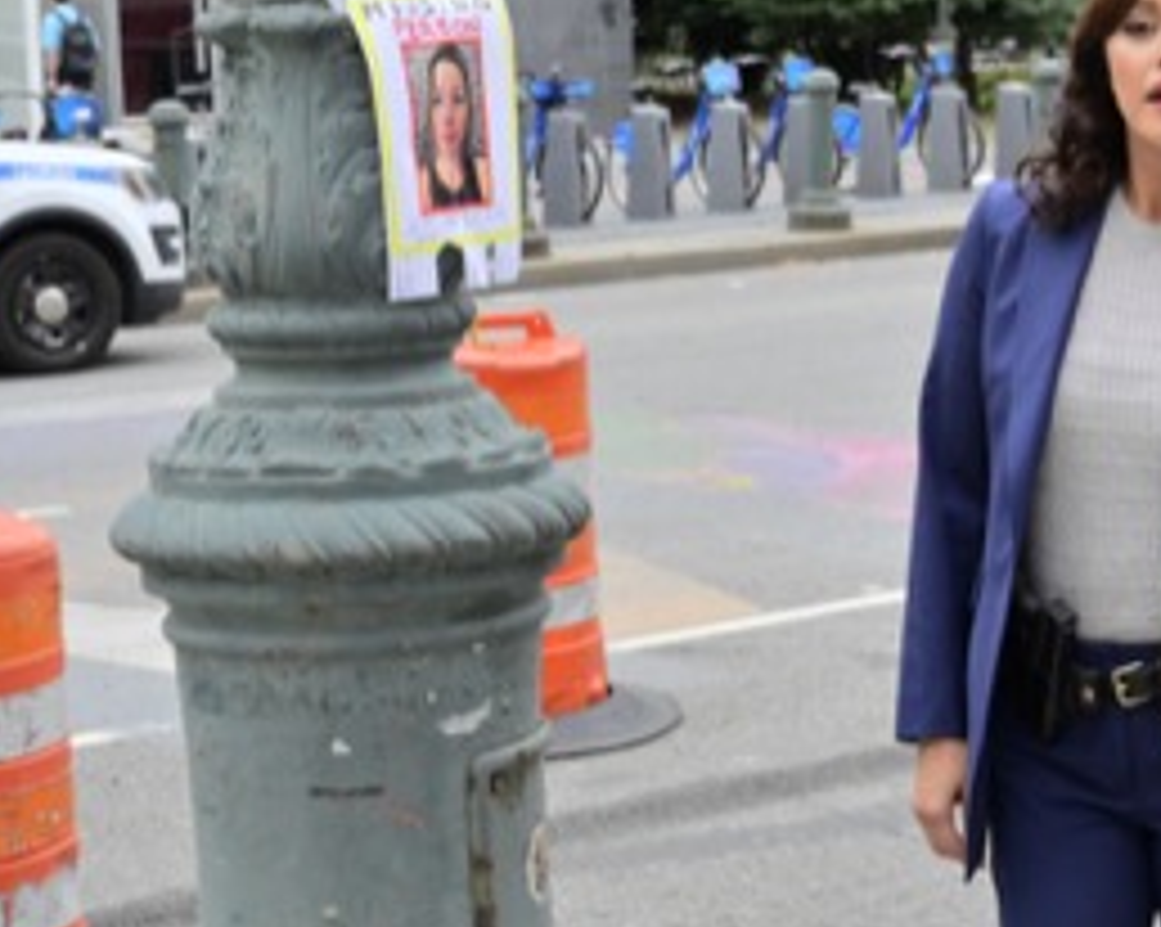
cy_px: 351
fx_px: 3056
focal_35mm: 89
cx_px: 1084
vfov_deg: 17.2
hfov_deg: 21.0
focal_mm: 49
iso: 3200
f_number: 11
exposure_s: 1/400
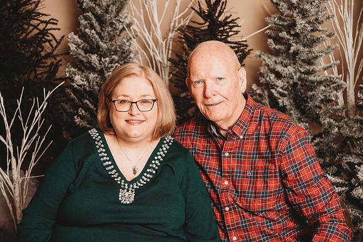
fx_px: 625
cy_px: 121
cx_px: 182
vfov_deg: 21.9
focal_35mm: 62
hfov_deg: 32.4
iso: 100
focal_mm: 62
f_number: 4
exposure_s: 1/160
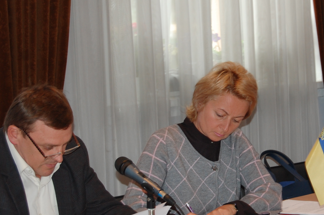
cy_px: 114
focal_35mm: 128
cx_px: 219
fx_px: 1150
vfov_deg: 10.7
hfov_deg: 16.0
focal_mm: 45
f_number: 5.3
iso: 400
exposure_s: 1/60
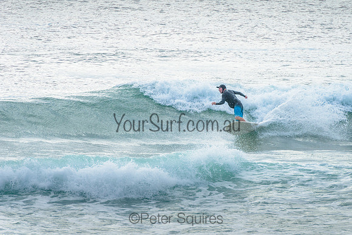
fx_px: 4796
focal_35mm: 490
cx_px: 216
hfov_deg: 4.2
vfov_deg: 2.8
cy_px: 91
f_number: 9
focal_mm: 400
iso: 400
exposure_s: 1/1600
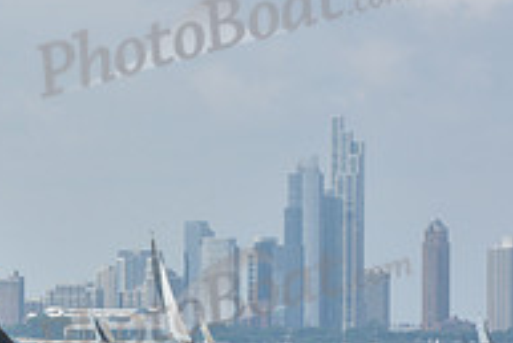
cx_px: -98
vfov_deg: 3.5
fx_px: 5576
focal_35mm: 391
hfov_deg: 5.2
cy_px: 203
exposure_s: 1/800
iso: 250
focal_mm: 130
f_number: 10
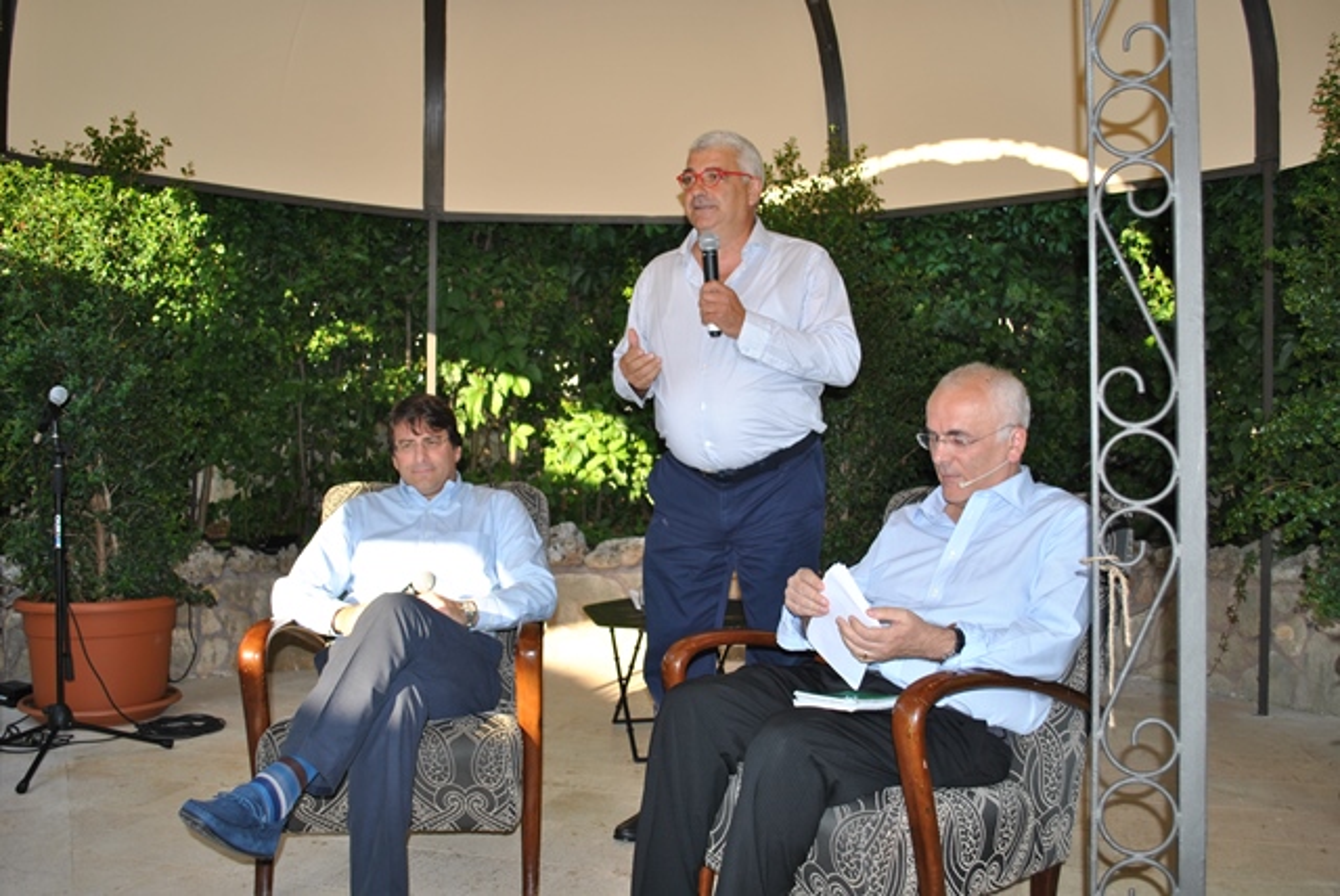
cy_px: 448
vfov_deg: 43.7
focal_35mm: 30
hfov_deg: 61.9
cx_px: 670
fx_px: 1118
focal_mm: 20
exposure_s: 1/160
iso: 100
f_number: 3.8
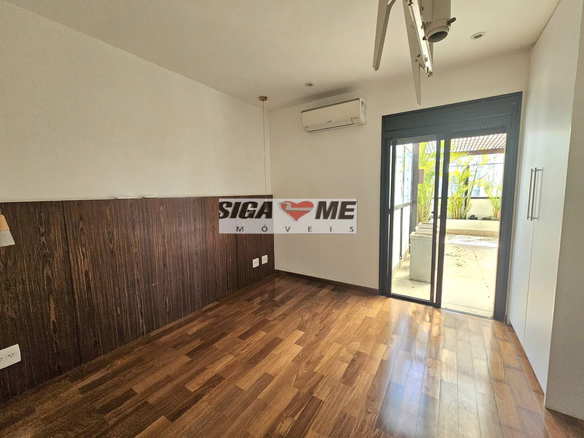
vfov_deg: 89.9
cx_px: 292
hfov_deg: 106.2
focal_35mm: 13
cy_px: 219
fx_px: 219
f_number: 2.2
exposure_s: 1/370
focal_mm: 2.2
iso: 250
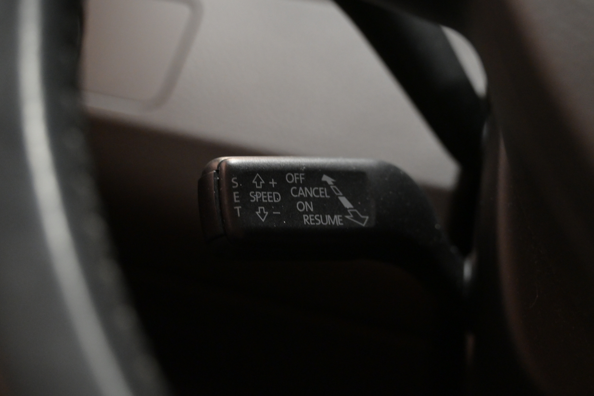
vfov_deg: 21.6
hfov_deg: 31.9
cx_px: 297
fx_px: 1039
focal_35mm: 63
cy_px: 198
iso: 3600
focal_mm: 42
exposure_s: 1/60
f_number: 4
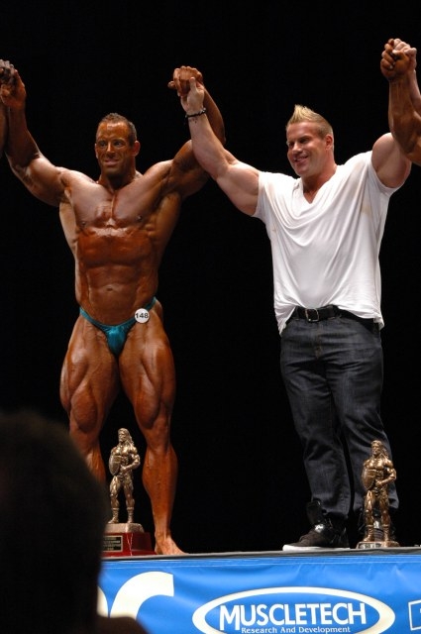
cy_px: 317
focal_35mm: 120
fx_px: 2111
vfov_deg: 17.1
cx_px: 210
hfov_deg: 11.4
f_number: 5
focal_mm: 80
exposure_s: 1/200
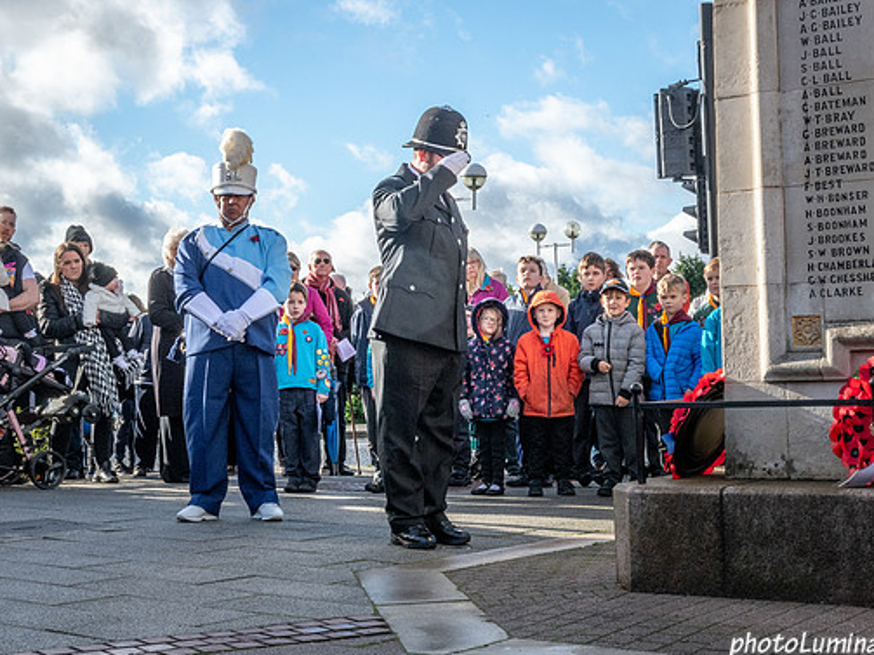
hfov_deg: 30.7
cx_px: 467
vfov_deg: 23.3
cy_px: 275
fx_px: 1590
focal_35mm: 63
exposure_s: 1/250
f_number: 18
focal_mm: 38
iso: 640
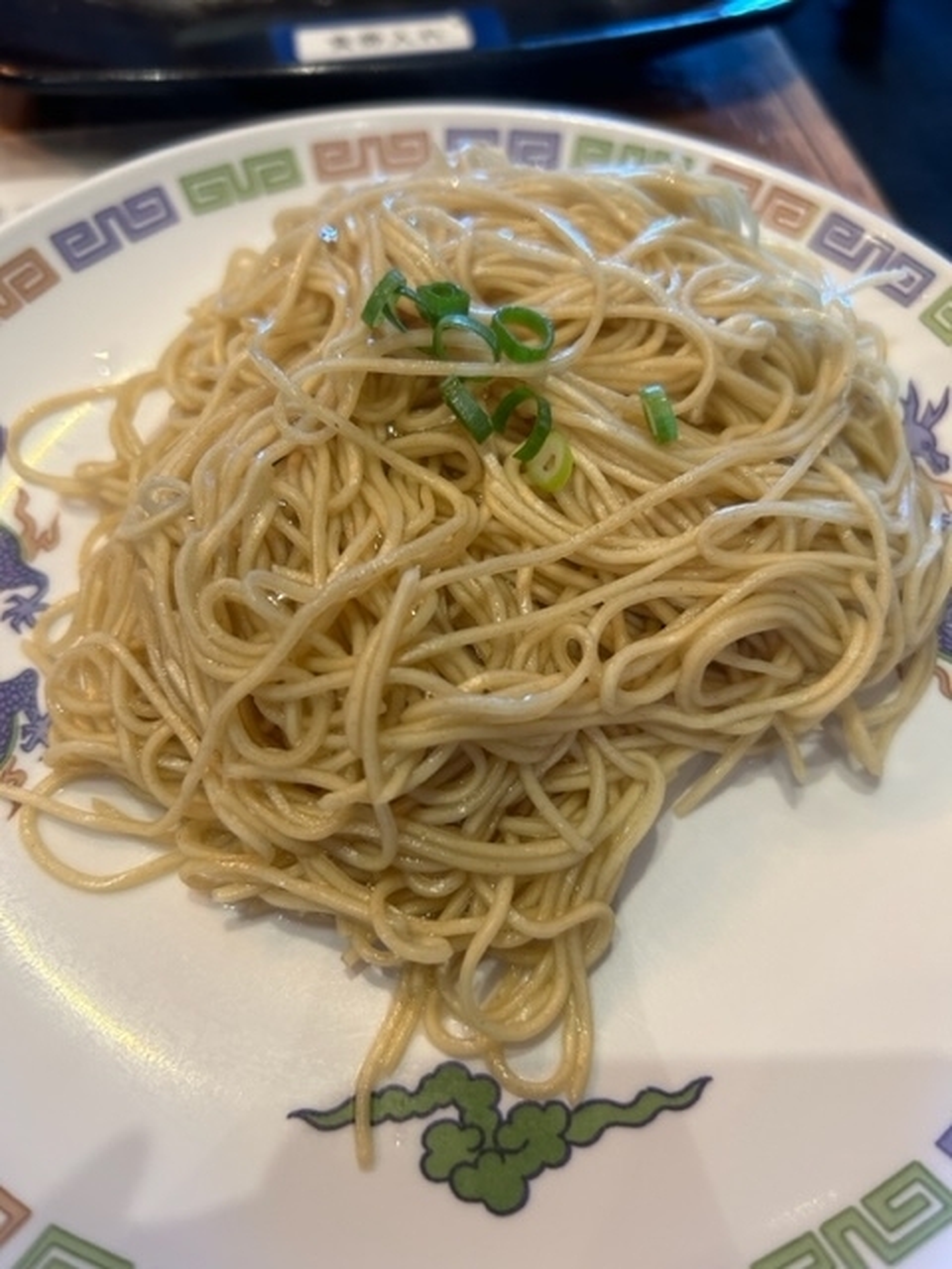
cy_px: 634
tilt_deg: -57.6
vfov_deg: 67.3
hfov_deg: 53.1
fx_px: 953
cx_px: 476
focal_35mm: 26
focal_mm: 5.7
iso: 125
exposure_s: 1/120
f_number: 1.5
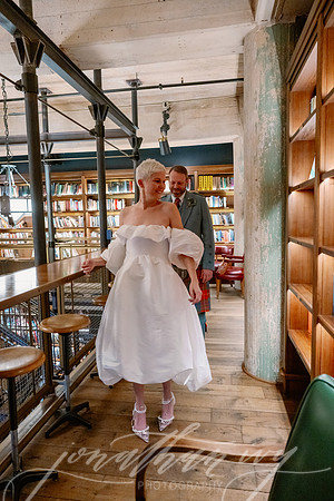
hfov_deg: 53.1
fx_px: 334
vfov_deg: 73.7
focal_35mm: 24
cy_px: 250
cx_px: 167
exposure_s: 1/200
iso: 4000
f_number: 2.8
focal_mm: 24
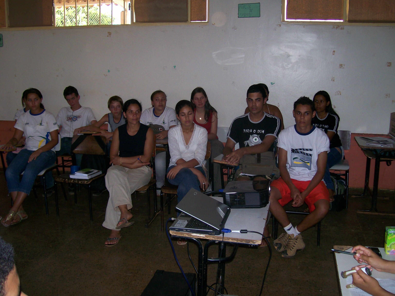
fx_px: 411
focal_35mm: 36
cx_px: 198
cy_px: 148
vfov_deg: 39.7
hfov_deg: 51.4
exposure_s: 1/64
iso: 80
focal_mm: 6
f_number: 2.7
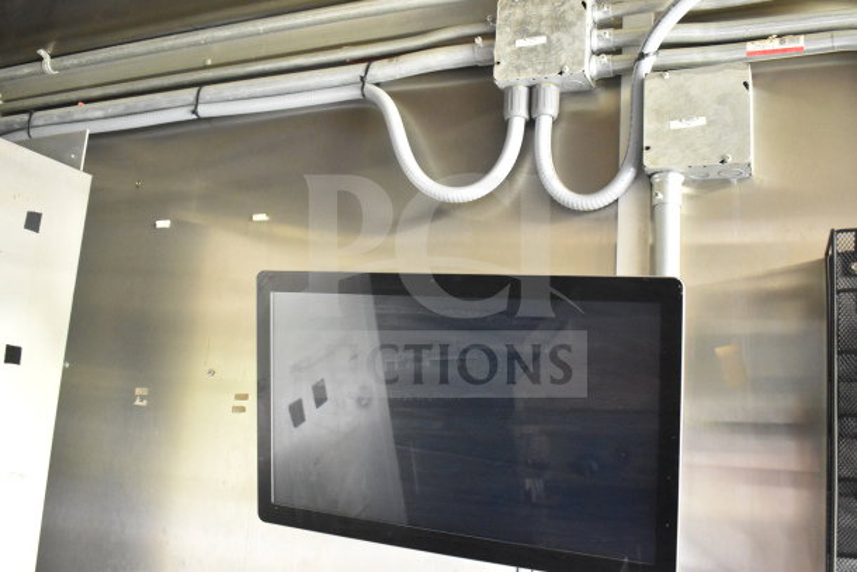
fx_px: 786
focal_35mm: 33
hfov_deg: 57.2
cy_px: 286
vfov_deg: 40.0
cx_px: 428
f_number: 4.5
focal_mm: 22
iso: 6400
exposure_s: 1/80
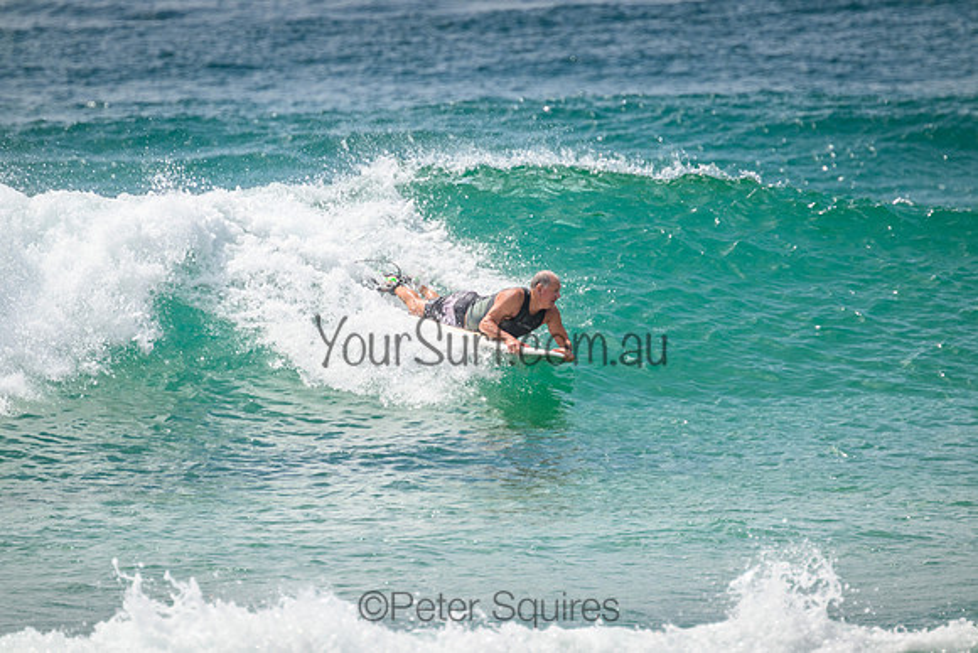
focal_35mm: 800
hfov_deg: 2.6
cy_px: 326
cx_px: 489
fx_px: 21737
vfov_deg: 1.7
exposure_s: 1/2000
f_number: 11
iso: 720
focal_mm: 800
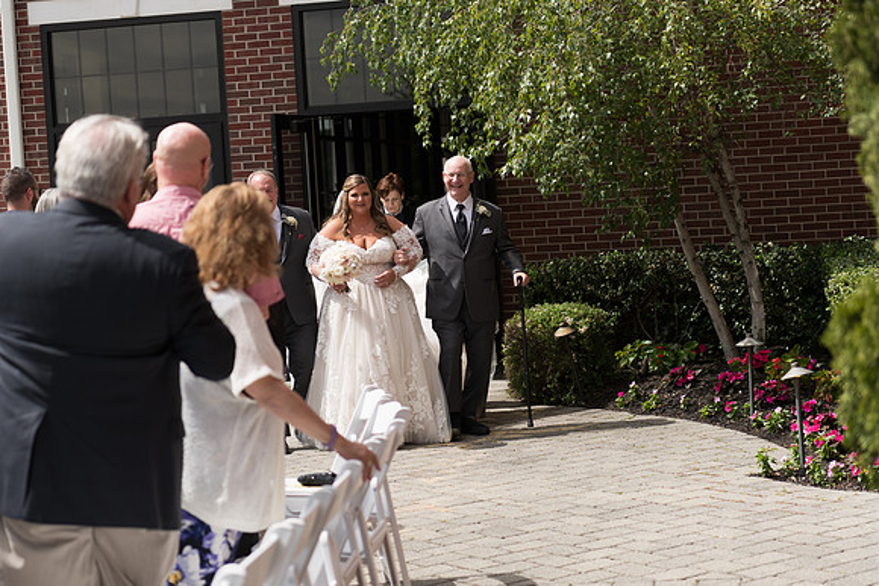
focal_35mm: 75
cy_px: 293
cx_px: 446
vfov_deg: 18.3
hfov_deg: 27.1
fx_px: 1825
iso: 64
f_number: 2.8
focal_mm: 70
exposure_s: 1/1250
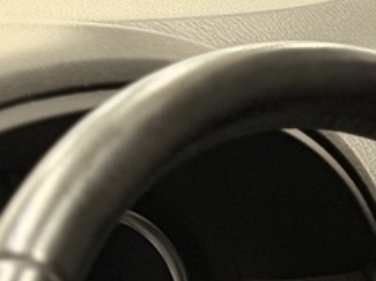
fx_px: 3246
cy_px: 633
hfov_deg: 6.4
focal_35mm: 299
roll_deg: -2.3
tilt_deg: -27.9
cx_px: 754
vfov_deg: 4.9
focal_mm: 6.76
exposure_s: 1/25
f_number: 1.78
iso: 400
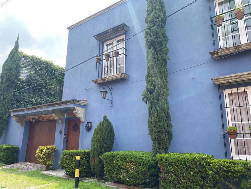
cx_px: 126
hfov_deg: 67.3
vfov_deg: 53.1
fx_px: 189
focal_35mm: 26
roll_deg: -1.2
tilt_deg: +13.6
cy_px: 94
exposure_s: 1/719
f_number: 1.8
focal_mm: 4.25
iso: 32
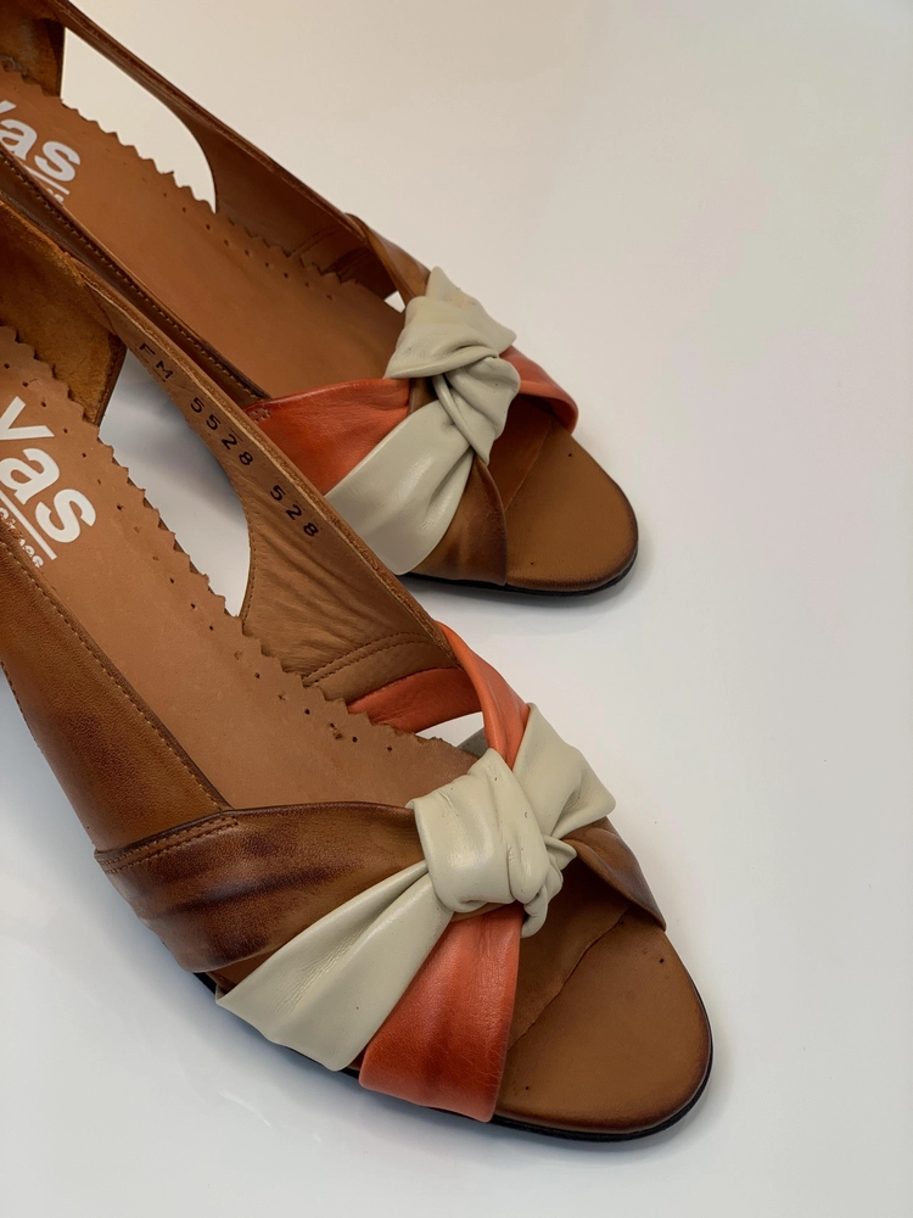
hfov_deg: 28.0
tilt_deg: -48.3
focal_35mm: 52
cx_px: 456
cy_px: 609
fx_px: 1829
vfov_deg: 36.8
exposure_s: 1/95
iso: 20
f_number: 2.4
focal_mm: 6
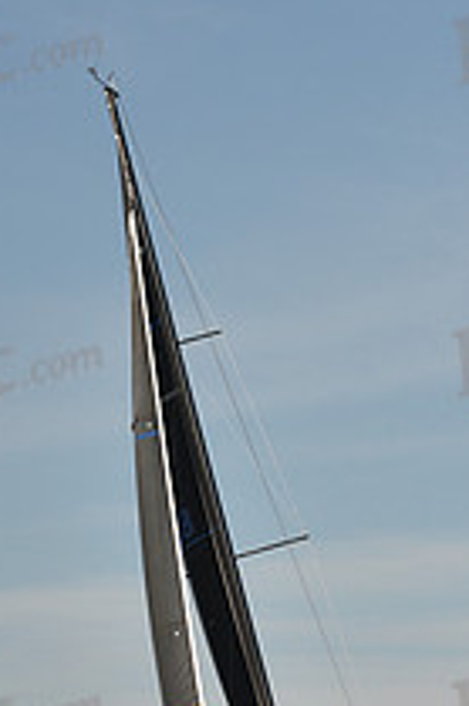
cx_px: 278
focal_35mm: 239
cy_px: 534
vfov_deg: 8.6
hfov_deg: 5.7
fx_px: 4678
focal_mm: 86
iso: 250
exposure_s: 1/1250
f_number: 4.5
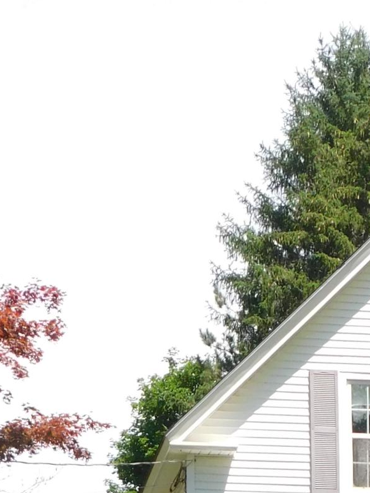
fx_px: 1083
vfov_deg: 24.4
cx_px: 347
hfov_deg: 19.0
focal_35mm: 76
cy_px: 504
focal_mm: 5.3
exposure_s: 1/640
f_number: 3.2
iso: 125
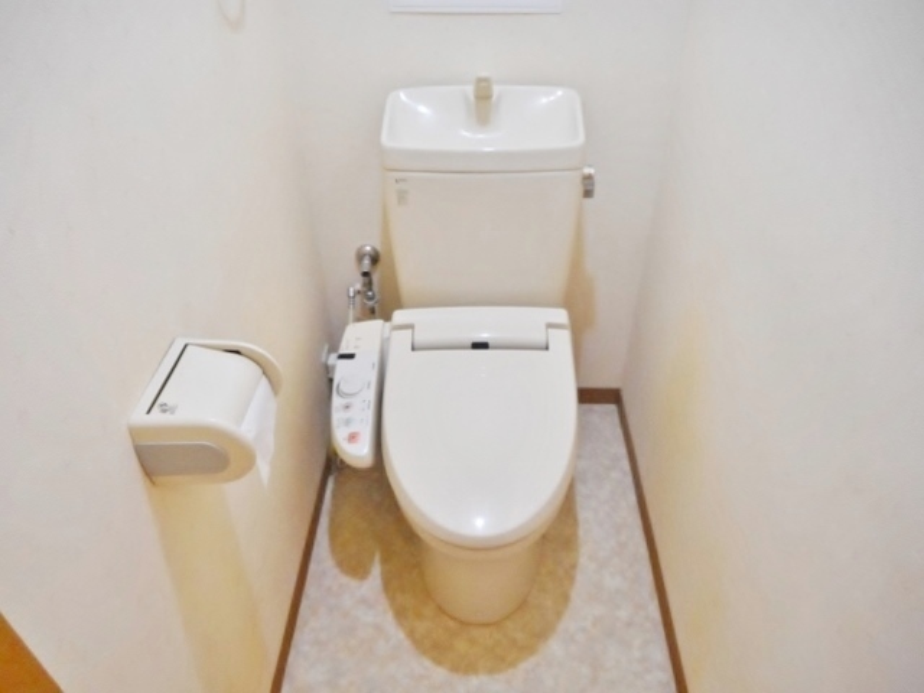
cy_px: 346
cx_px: 462
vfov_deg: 54.9
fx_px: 667
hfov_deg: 69.4
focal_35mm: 25
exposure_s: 1/25
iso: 400
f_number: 3.7
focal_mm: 4.5
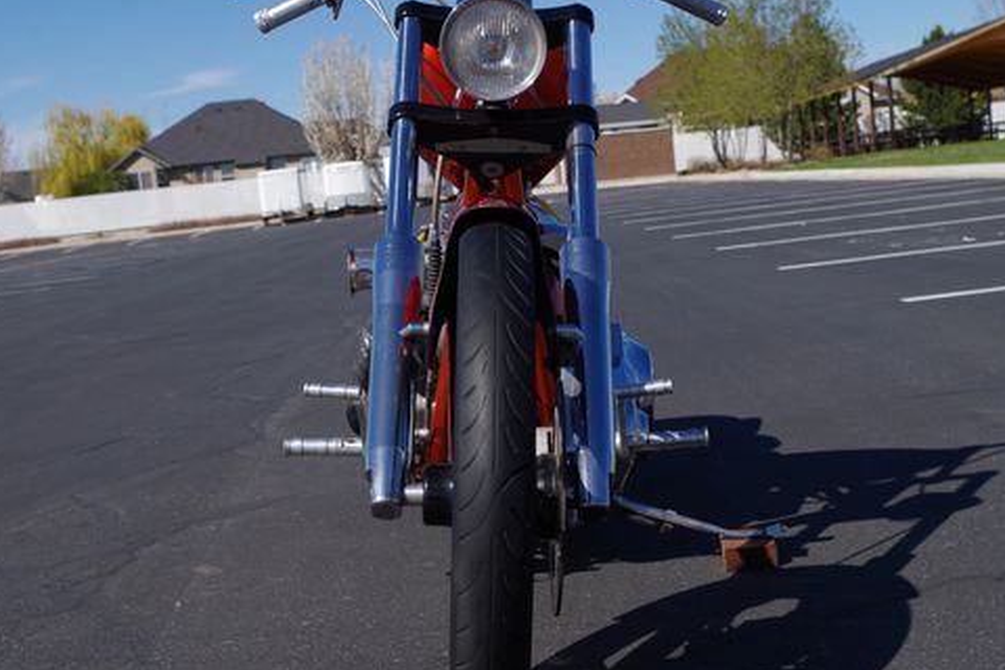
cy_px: 355
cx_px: 490
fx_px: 1563
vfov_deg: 24.2
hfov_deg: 35.6
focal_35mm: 56
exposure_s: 1/400
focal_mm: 28.13
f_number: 8
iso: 100
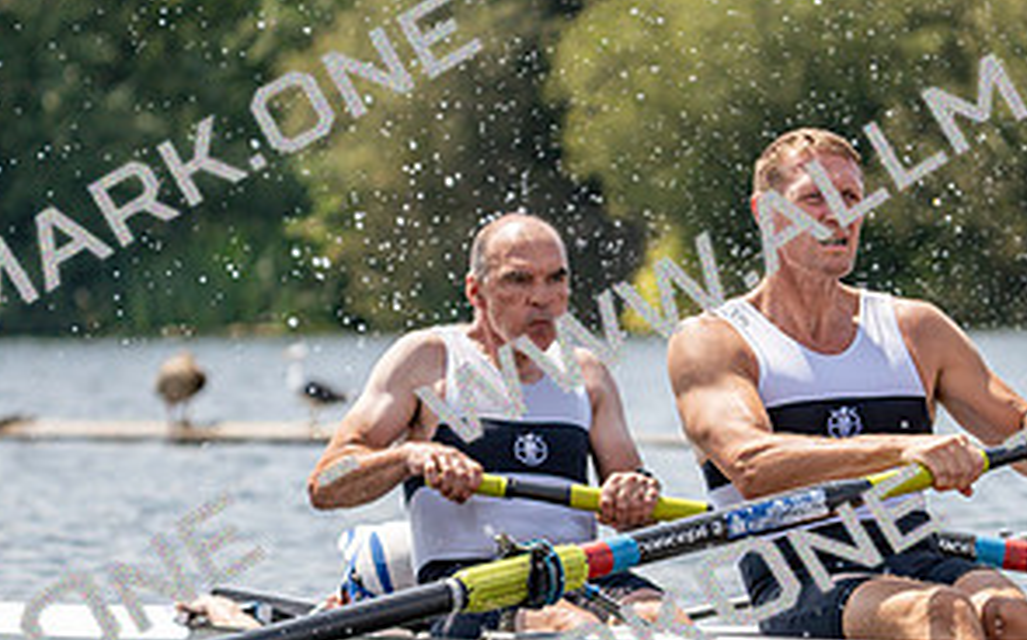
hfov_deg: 5.2
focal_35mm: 401
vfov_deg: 3.3
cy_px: 454
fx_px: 11217
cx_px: 846
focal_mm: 200
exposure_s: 1/1600
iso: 200
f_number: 5.6
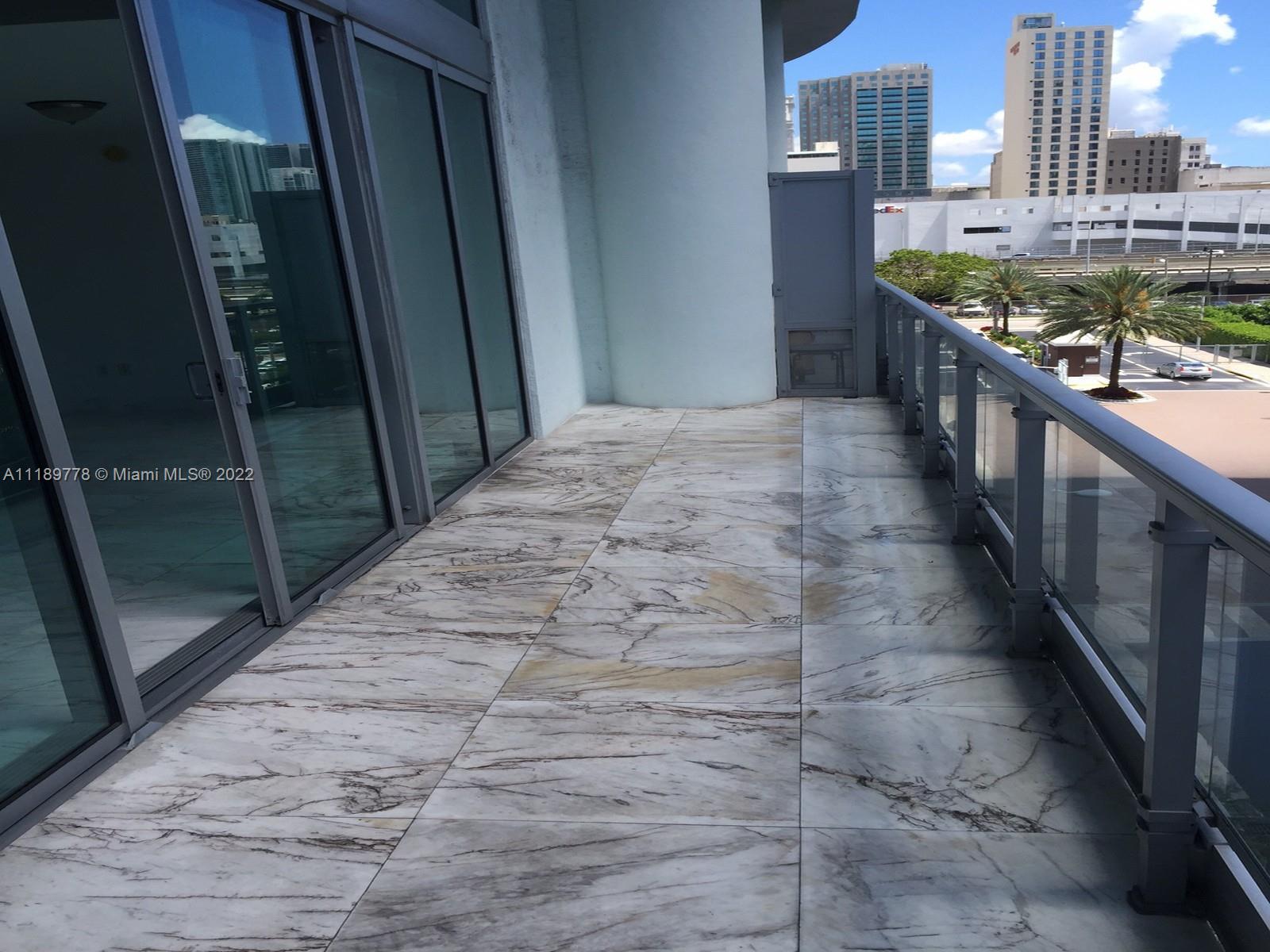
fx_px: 1064
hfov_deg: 61.7
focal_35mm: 29
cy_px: 476
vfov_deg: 48.2
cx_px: 635
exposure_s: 1/1068
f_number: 2.2
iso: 32
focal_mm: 4.15
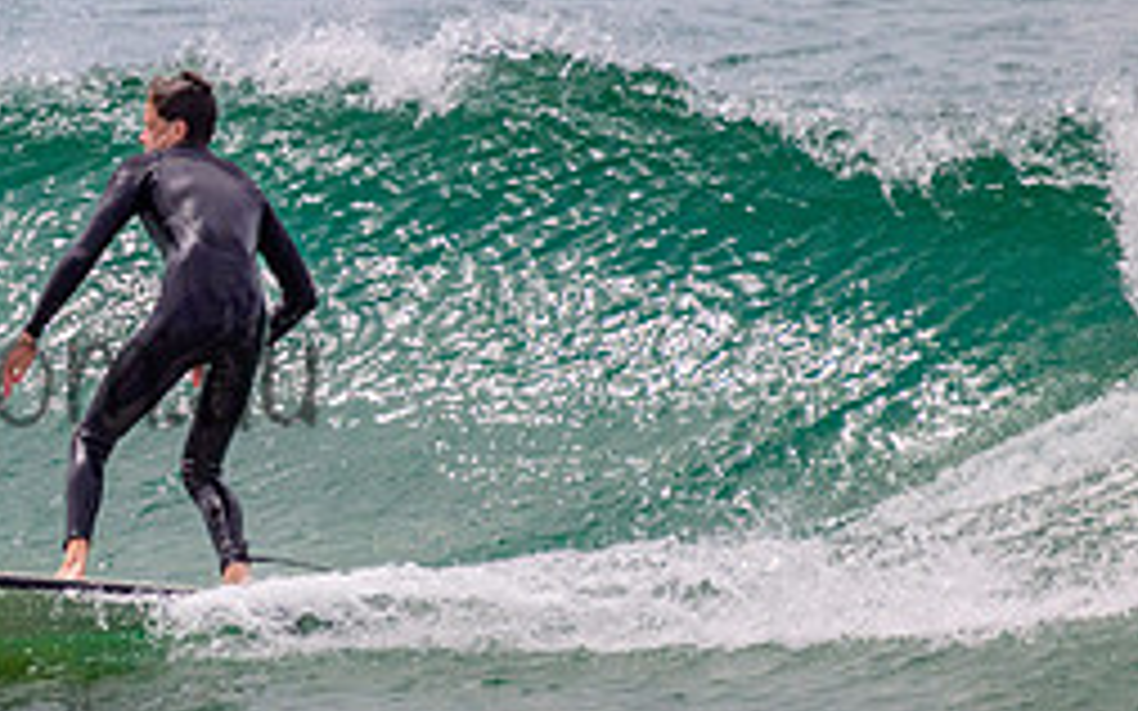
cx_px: -157
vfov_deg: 0.7
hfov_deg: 1.1
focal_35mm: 1867
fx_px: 57891
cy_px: 322
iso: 800
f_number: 11
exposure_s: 1/2000
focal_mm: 800
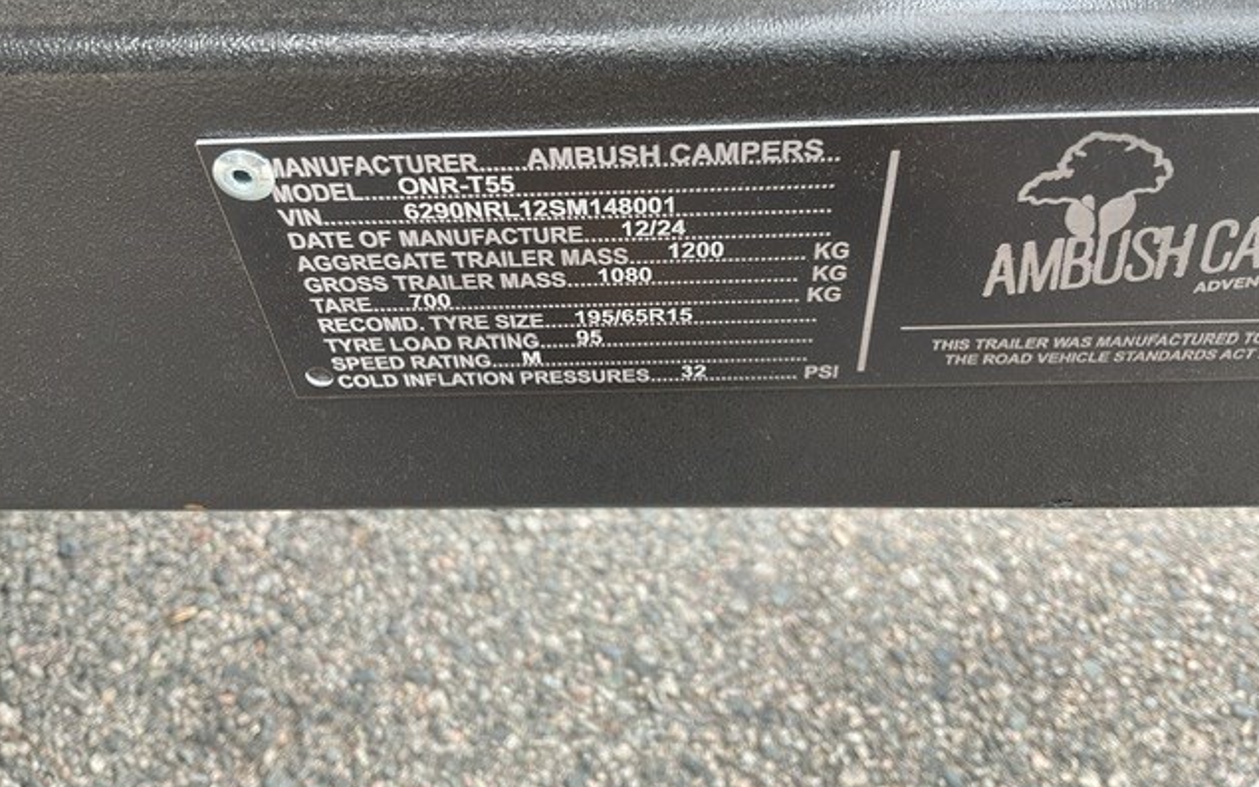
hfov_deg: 61.2
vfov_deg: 40.5
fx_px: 1064
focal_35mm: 31
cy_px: 335
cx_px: 629
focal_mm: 3
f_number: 1.8
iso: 20
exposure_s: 1/100
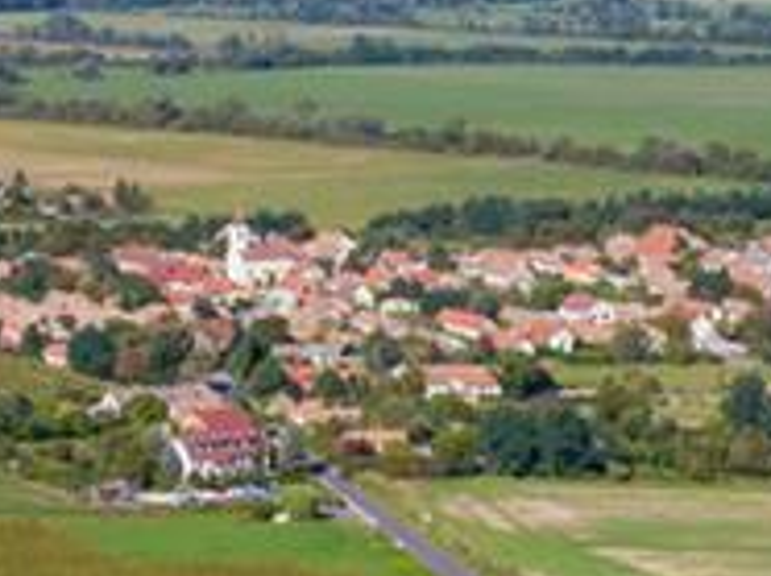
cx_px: 35
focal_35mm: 124
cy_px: 352
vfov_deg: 11.9
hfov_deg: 15.7
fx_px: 2758
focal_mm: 4.5
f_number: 2.8
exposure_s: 1/40
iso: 200
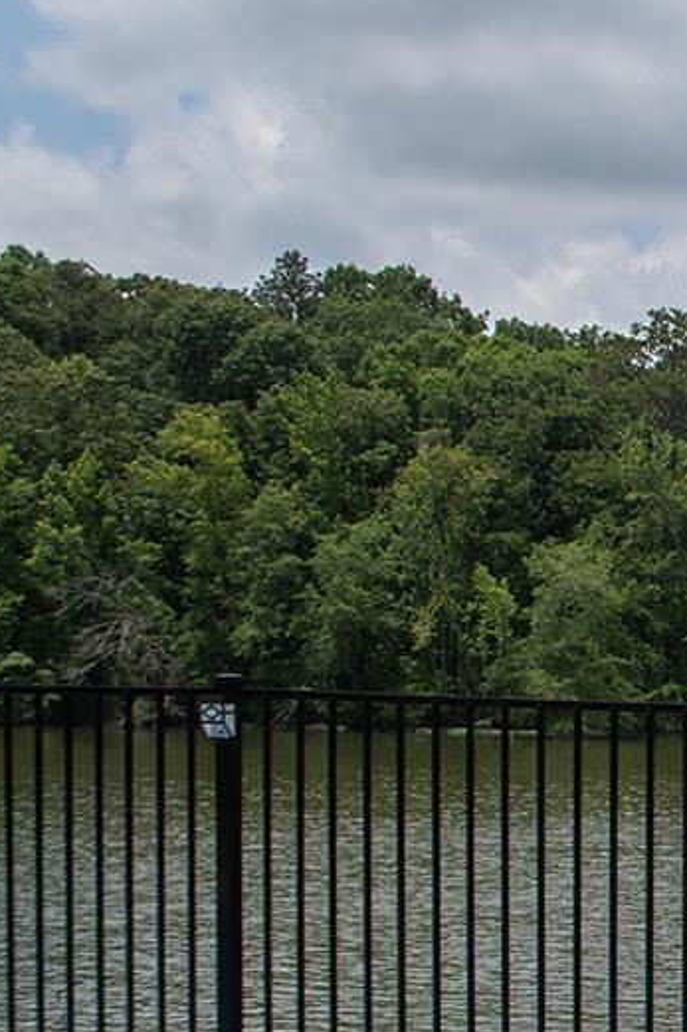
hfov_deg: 13.7
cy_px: 728
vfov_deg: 24.3
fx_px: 2377
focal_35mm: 83
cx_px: 1429
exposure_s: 1/1250
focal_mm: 18
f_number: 6.3
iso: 125
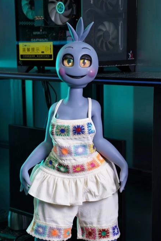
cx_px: 76
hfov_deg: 16.5
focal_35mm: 83
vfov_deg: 24.4
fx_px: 557
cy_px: 153
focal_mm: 62
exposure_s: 1/50
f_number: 5
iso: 400
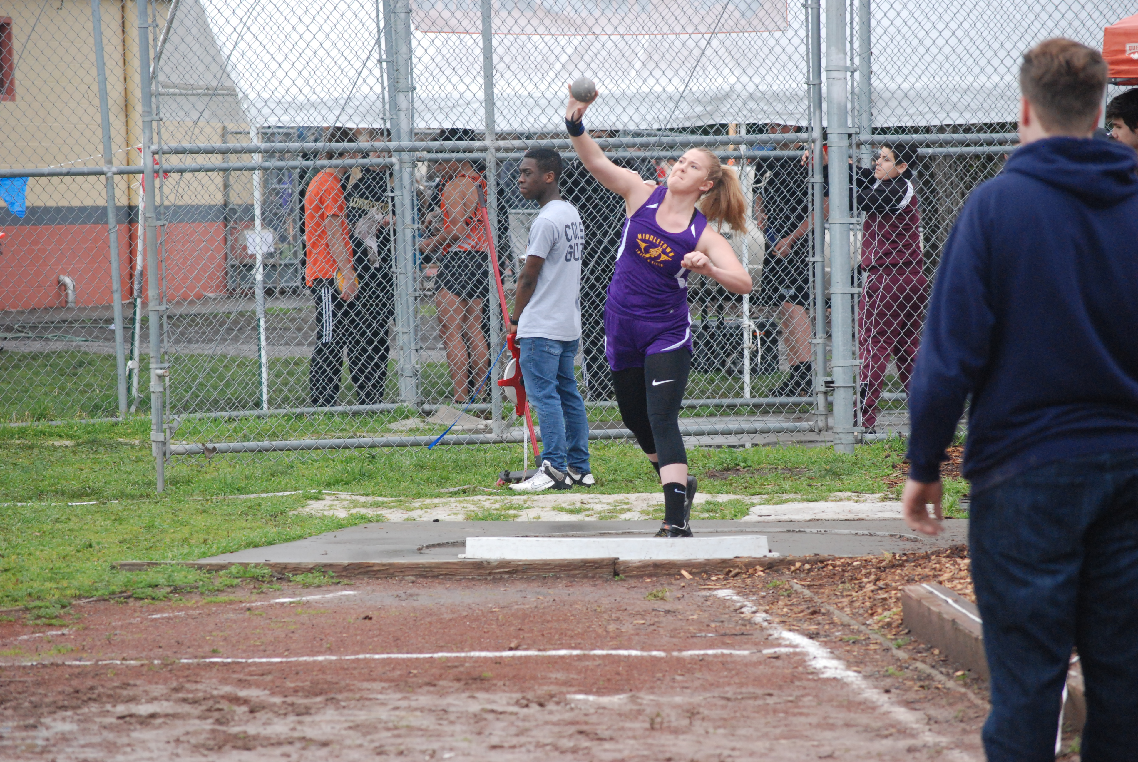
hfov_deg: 11.4
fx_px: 5697
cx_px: 569
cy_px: 381
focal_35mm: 180
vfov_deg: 7.7
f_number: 7.1
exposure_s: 1/800
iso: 1000
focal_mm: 120
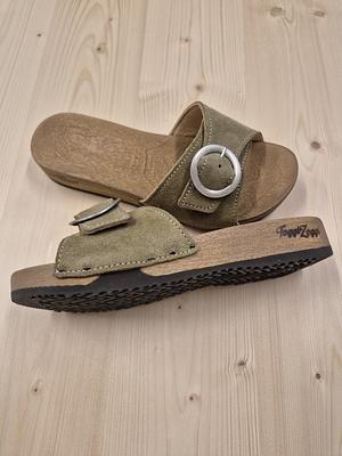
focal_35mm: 23
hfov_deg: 58.9
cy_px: 228
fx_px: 303
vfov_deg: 73.9
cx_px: 171
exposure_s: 1/100
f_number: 1.8
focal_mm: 5.4
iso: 125
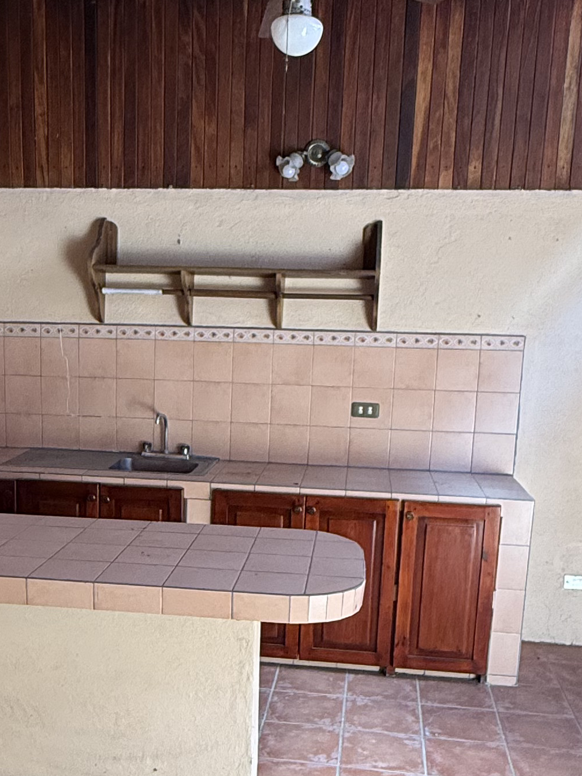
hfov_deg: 34.1
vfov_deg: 44.2
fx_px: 942
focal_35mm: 42
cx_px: 210
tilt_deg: -10.5
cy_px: 517
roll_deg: -1.6
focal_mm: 2.22
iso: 200
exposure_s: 1/99
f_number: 2.2
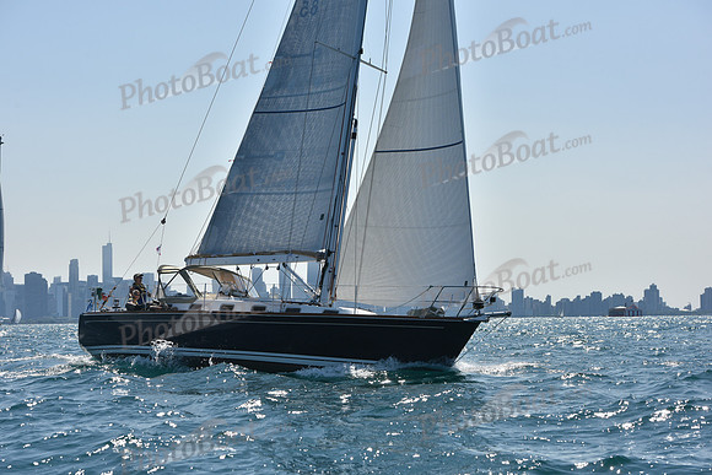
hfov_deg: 25.4
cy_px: 238
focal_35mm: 80
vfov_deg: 17.1
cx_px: 356
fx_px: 1583
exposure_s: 1/1600
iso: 250
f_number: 8
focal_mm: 80
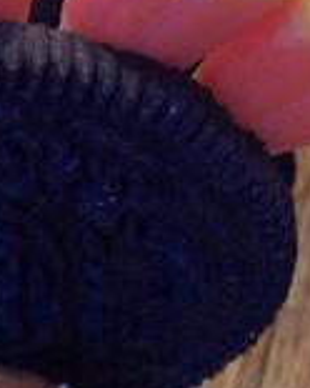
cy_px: 298
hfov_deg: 12.9
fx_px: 1353
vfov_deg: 16.2
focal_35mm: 118
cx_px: 19
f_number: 2.8
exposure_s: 1/10
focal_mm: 5.6
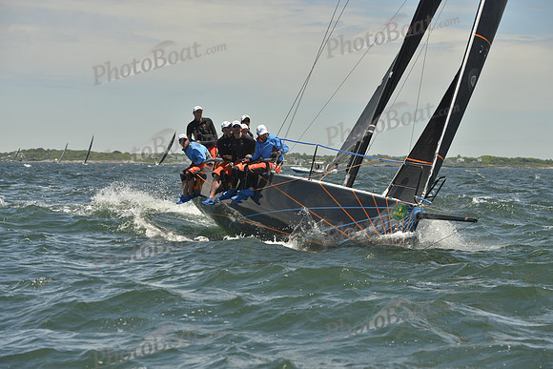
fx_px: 1782
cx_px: 276
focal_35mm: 116
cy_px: 184
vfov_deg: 11.8
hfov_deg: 17.6
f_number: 8
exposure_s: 1/1600
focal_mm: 116
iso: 280
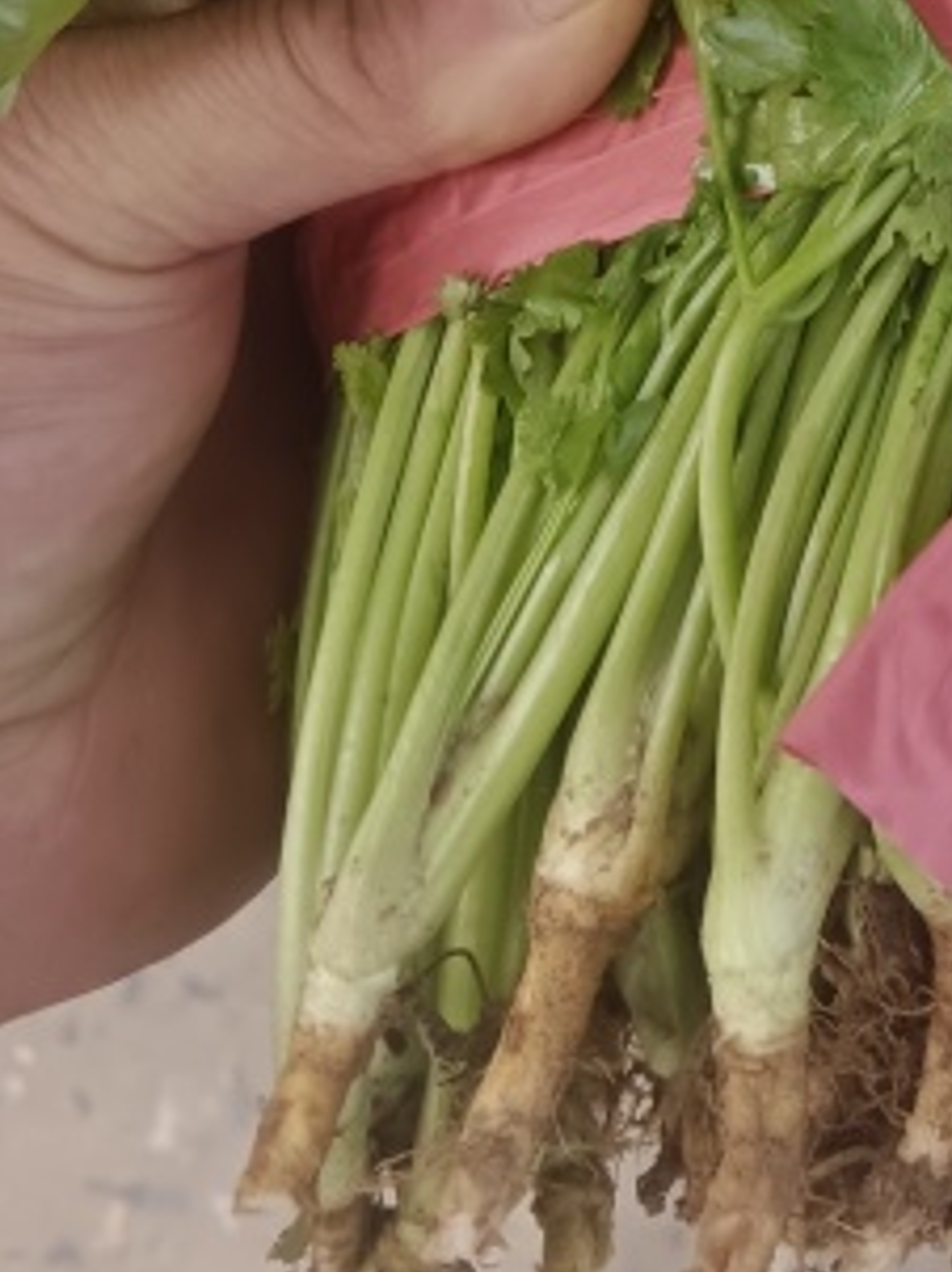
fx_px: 3378
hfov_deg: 14.9
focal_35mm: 92
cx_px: 1411
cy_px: -621
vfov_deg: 18.8
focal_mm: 3.96
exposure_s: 1/100
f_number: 1.8
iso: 136
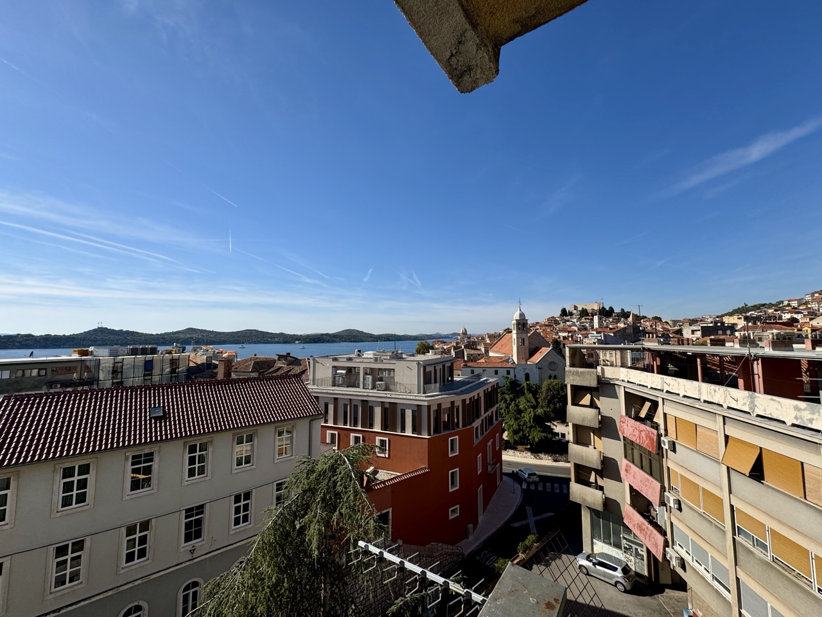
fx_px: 332
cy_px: 308
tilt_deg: +4.4
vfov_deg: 85.7
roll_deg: -0.4
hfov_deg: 102.1
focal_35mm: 14
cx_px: 411
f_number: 2.2
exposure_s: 1/2674
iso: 50
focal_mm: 2.22
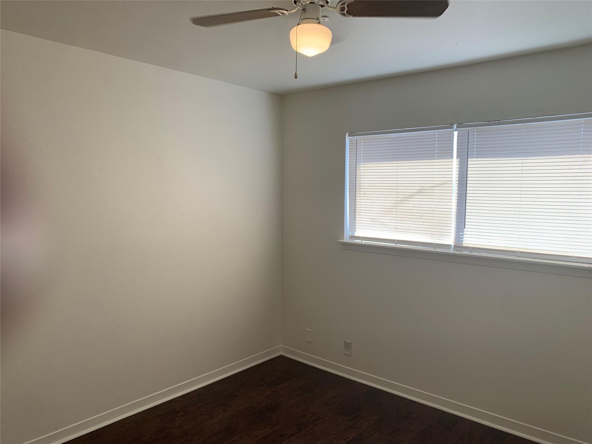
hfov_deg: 67.3
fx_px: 445
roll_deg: +0.1
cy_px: 222
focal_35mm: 26
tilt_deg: -4.4
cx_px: 296
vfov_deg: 53.1
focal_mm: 4.25
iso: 25
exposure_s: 1/154
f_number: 1.8
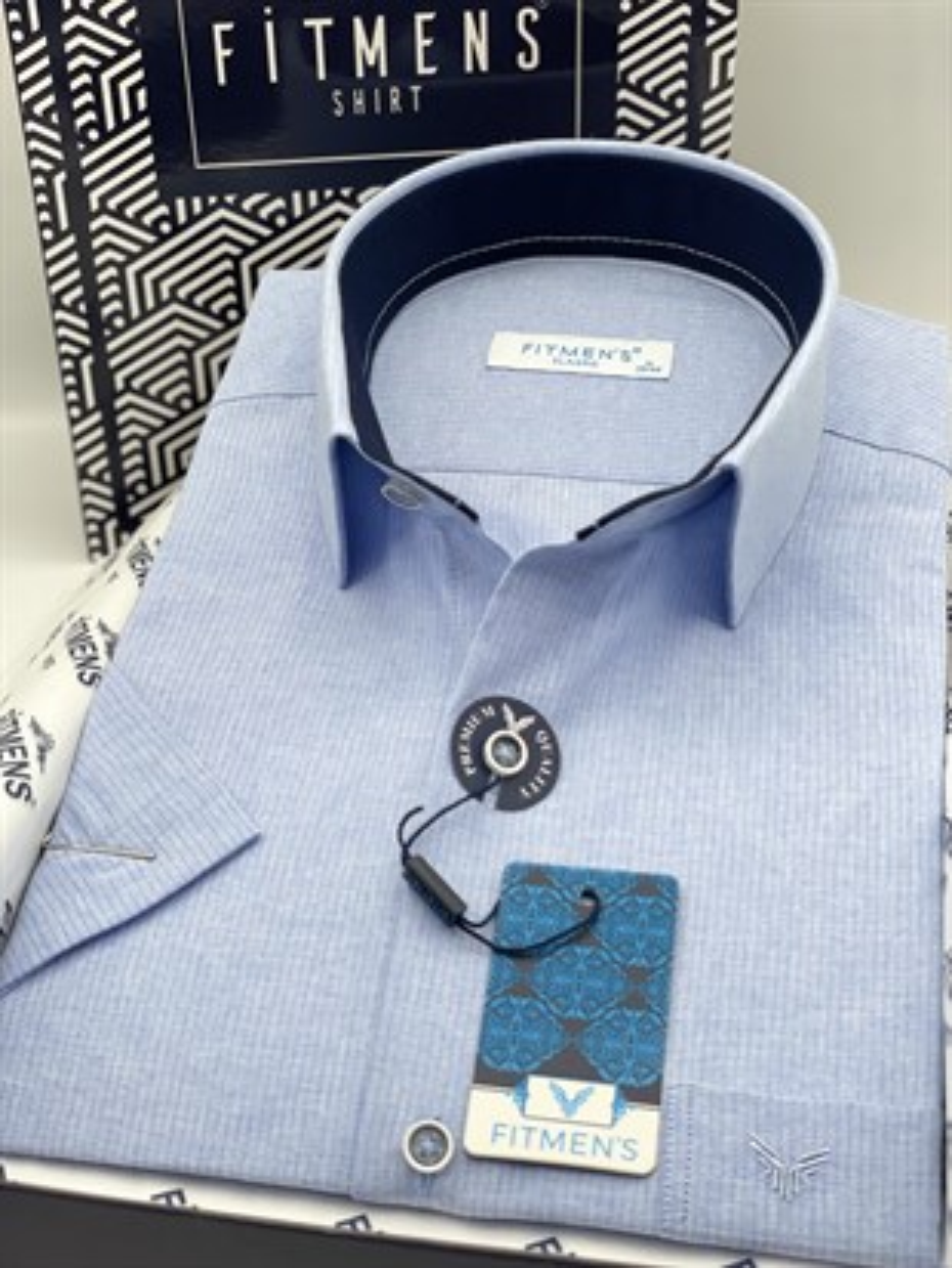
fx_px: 1906
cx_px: 476
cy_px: 634
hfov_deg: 28.0
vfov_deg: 36.8
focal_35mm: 52
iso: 40
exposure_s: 1/122
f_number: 2
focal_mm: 6
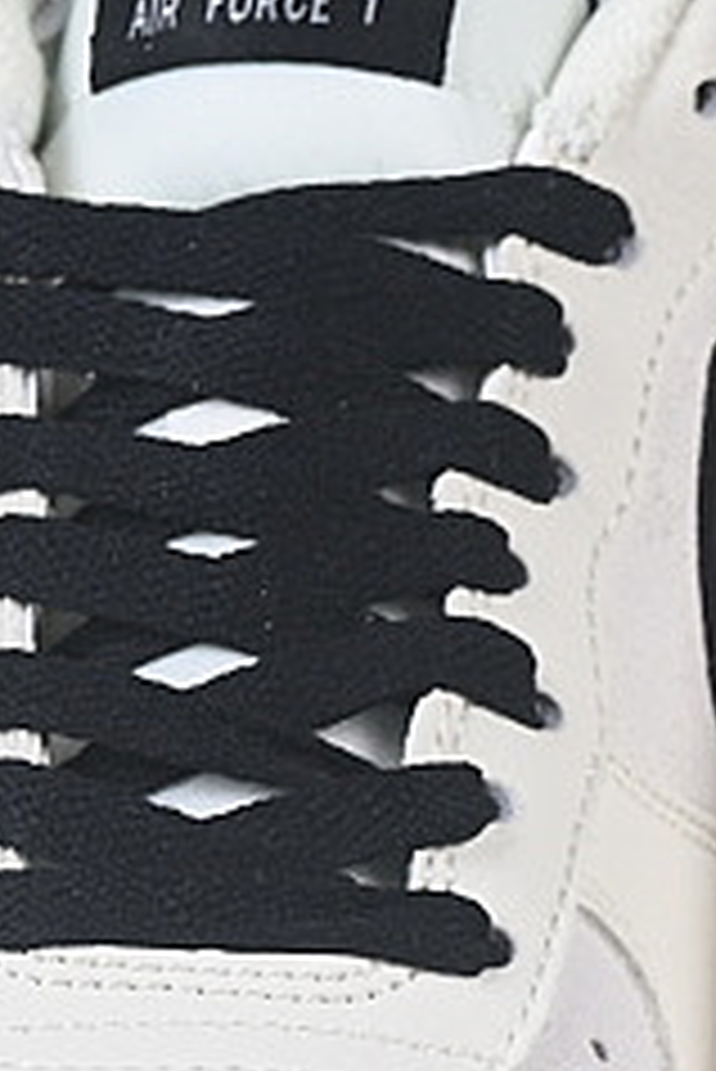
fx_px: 10128
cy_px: 1112
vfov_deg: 6.0
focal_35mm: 340
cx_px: 797
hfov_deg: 4.0
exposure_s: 1/80
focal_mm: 50
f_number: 8
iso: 160
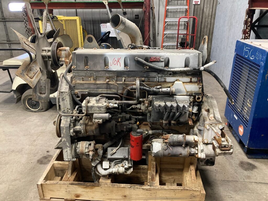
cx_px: 134
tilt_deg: -23.2
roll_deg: +0.6
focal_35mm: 28
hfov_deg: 63.4
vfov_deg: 49.7
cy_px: 100
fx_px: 217
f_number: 1.8
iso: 320
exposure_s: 1/60
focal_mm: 3.99
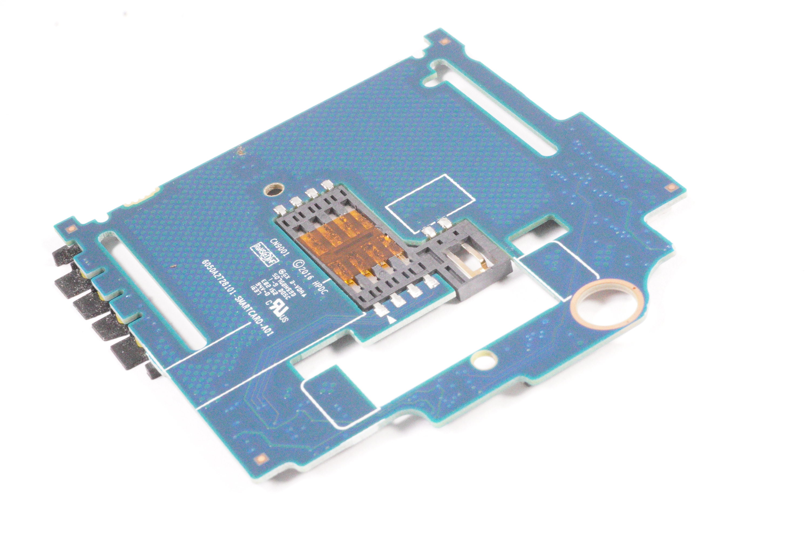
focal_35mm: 75
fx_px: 1690
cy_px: 270
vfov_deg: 18.1
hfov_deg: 27.0
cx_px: 406
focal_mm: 50
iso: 12800
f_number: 22
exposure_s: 1/200
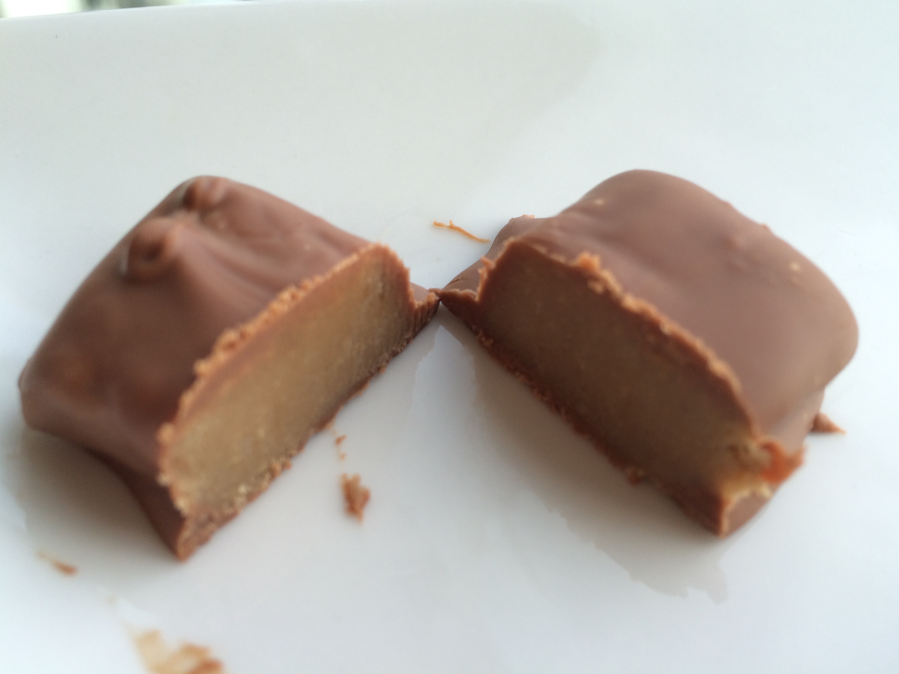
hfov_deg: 60.0
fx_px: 779
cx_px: 462
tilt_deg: -45.2
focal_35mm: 30
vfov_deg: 46.8
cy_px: 328
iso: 32
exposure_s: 1/121
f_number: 2.2
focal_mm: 4.15
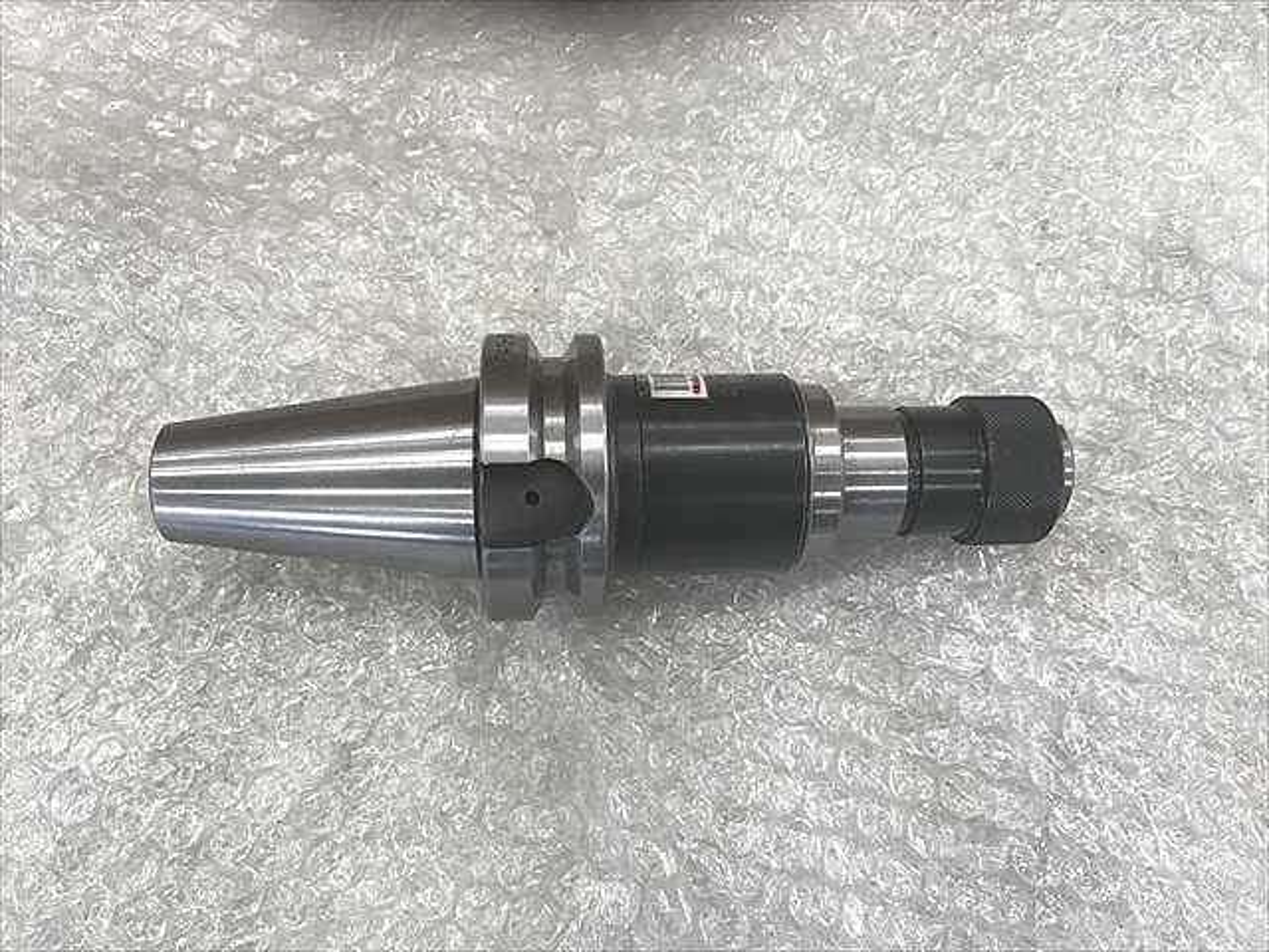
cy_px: 476
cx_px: 634
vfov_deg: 49.7
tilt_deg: -78.3
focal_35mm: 28
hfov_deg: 63.4
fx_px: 1026
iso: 25
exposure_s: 1/30
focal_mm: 3.99
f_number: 1.8
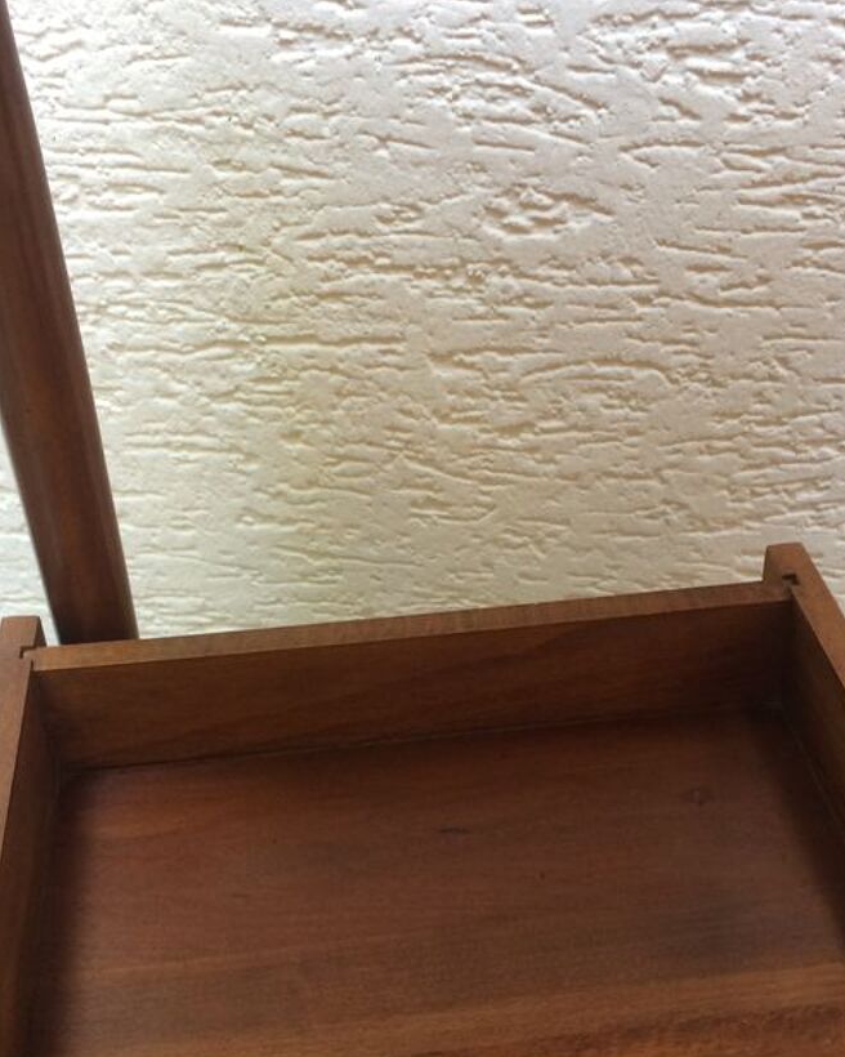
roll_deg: +2.9
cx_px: 478
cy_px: 755
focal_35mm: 46
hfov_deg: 32.7
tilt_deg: -41.9
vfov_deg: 39.5
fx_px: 1438
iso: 100
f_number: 2.2
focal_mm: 4.15
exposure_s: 1/33
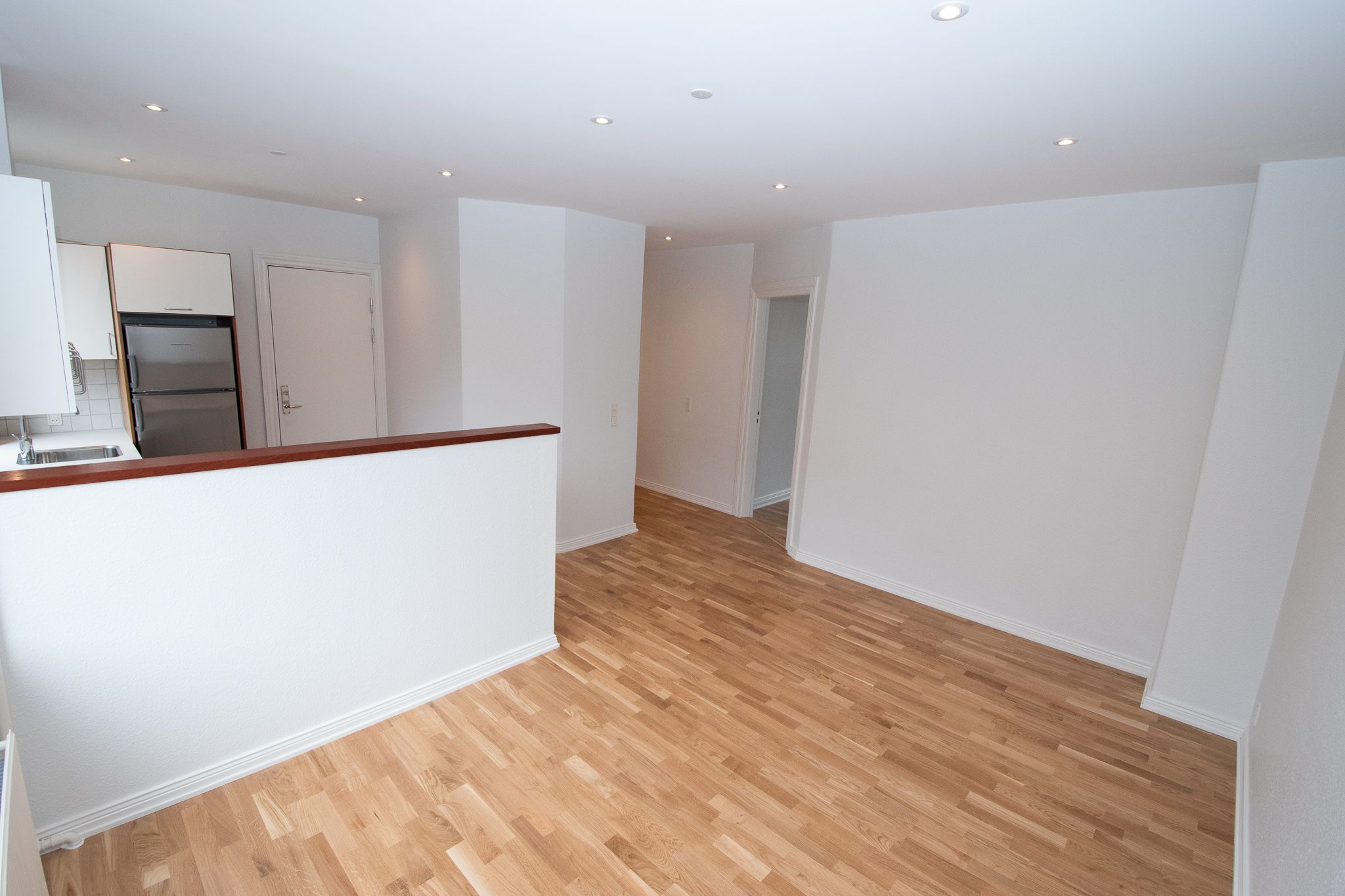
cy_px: 448
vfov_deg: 77.3
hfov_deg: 100.4
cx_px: 672
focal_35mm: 15
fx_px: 560
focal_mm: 10
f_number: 9
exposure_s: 1/125
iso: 800
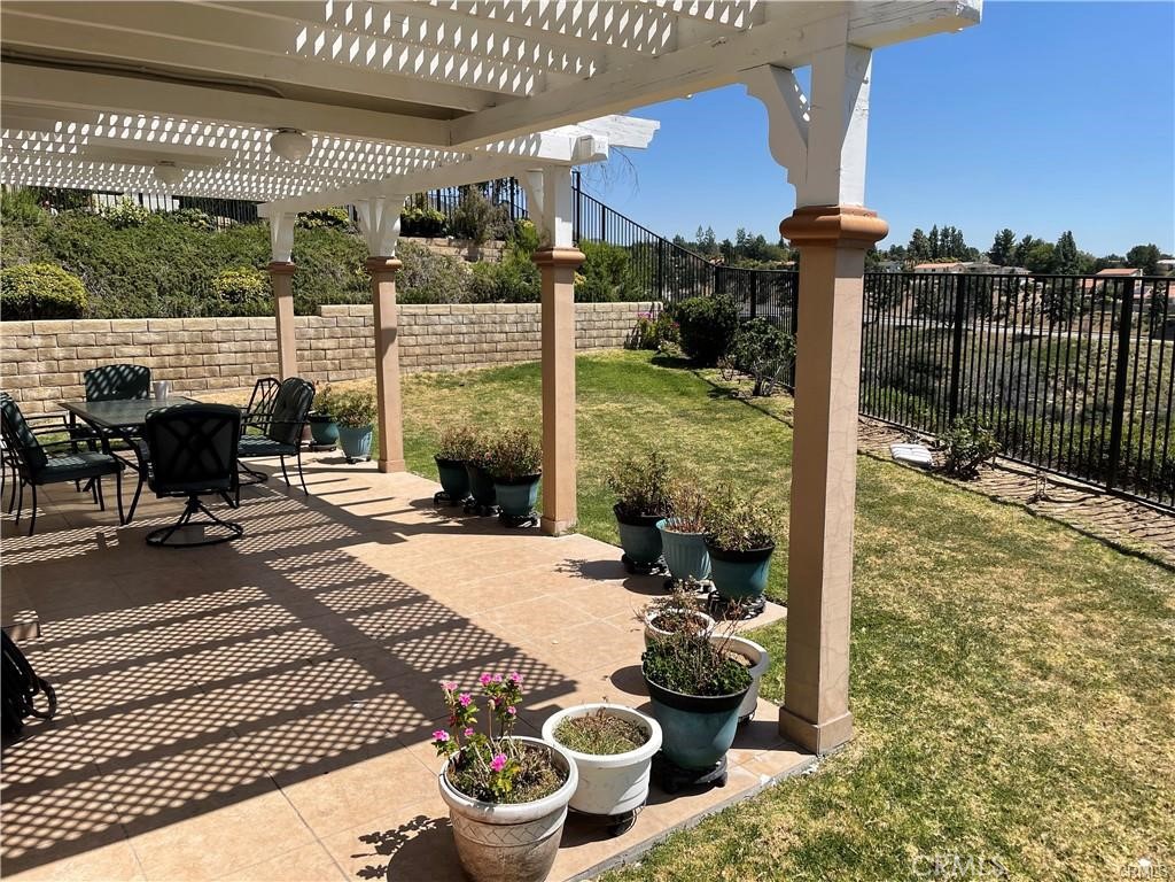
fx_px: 883
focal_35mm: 26
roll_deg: +0.3
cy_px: 441
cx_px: 588
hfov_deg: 67.3
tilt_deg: -9.5
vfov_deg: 53.1
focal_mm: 4.2
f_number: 1.6
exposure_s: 1/3731
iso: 32
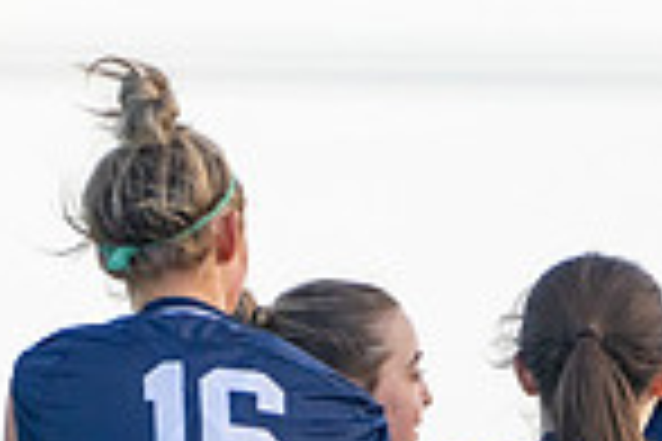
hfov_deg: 1.2
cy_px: 763
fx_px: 31700
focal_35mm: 1724
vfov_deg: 0.8
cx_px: 919
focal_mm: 437
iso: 1250
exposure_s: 1/1250
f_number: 8
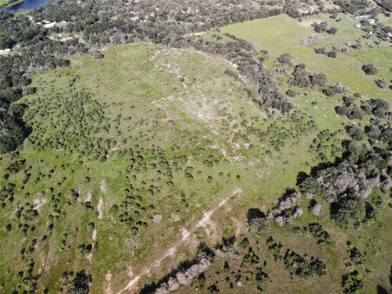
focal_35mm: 24
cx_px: 196
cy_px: 147
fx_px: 272
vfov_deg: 56.8
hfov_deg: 71.6
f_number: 2.8
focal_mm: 4.5
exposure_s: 1/128
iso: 115
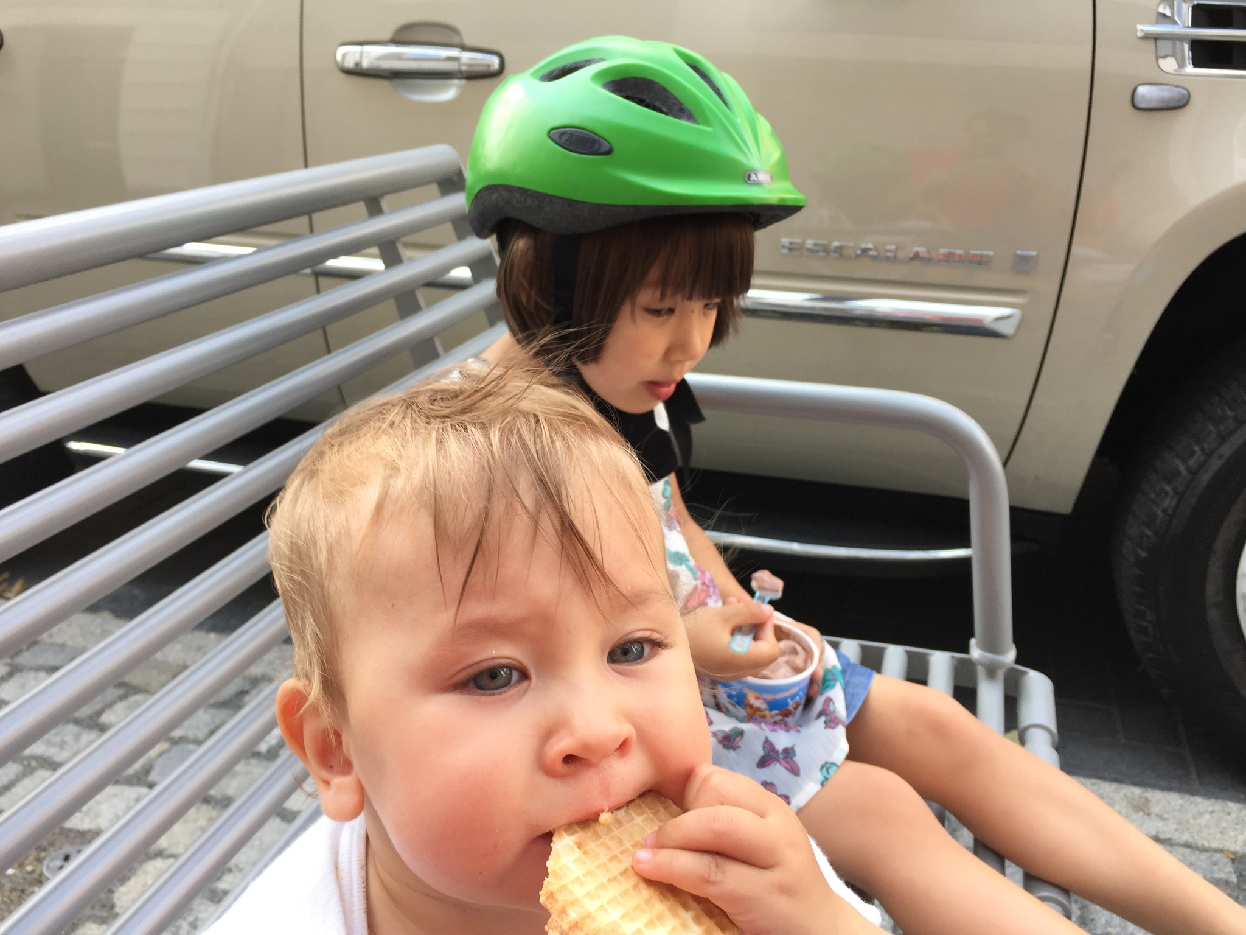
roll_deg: +2.4
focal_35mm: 29
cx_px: 623
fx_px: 1044
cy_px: 468
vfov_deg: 48.2
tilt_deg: -20.8
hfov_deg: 61.7
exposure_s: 1/138
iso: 32
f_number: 2.2
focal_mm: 4.15
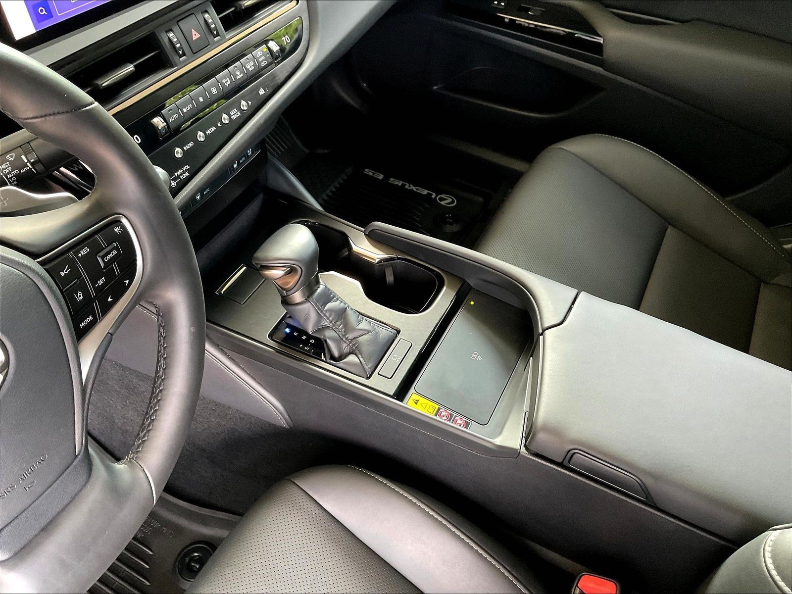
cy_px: 297
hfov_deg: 61.7
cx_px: 396
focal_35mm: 29
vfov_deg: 48.2
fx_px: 664
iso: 320
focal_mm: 3
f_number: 1.8
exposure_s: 1/52
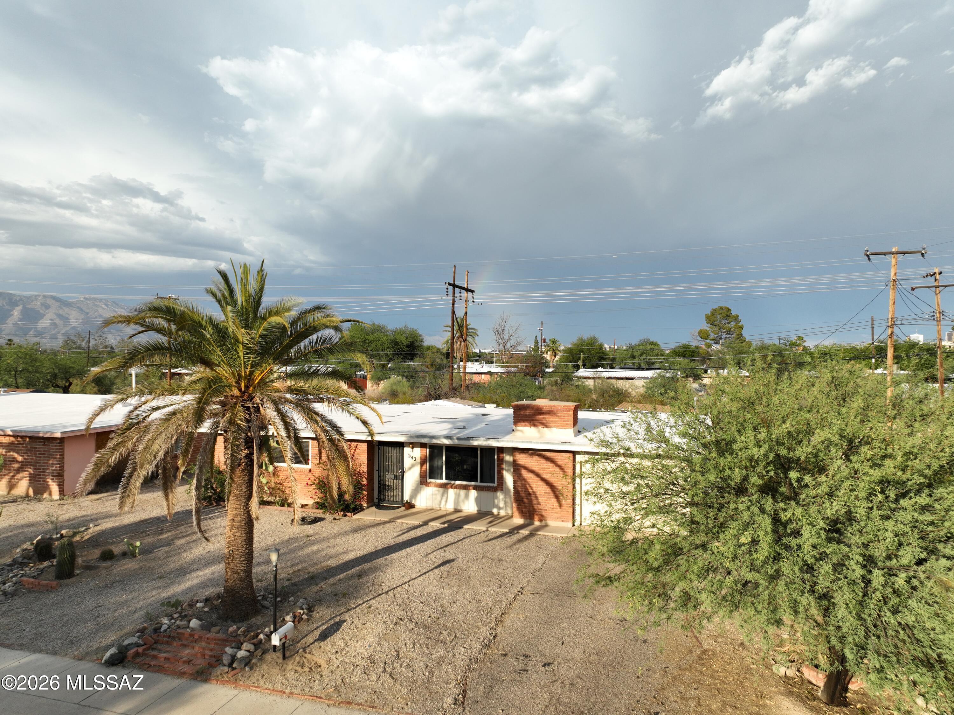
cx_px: 477
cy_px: 358
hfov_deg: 71.6
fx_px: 661
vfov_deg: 56.8
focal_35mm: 24
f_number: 2.8
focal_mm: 12.29
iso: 100
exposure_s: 1/1600
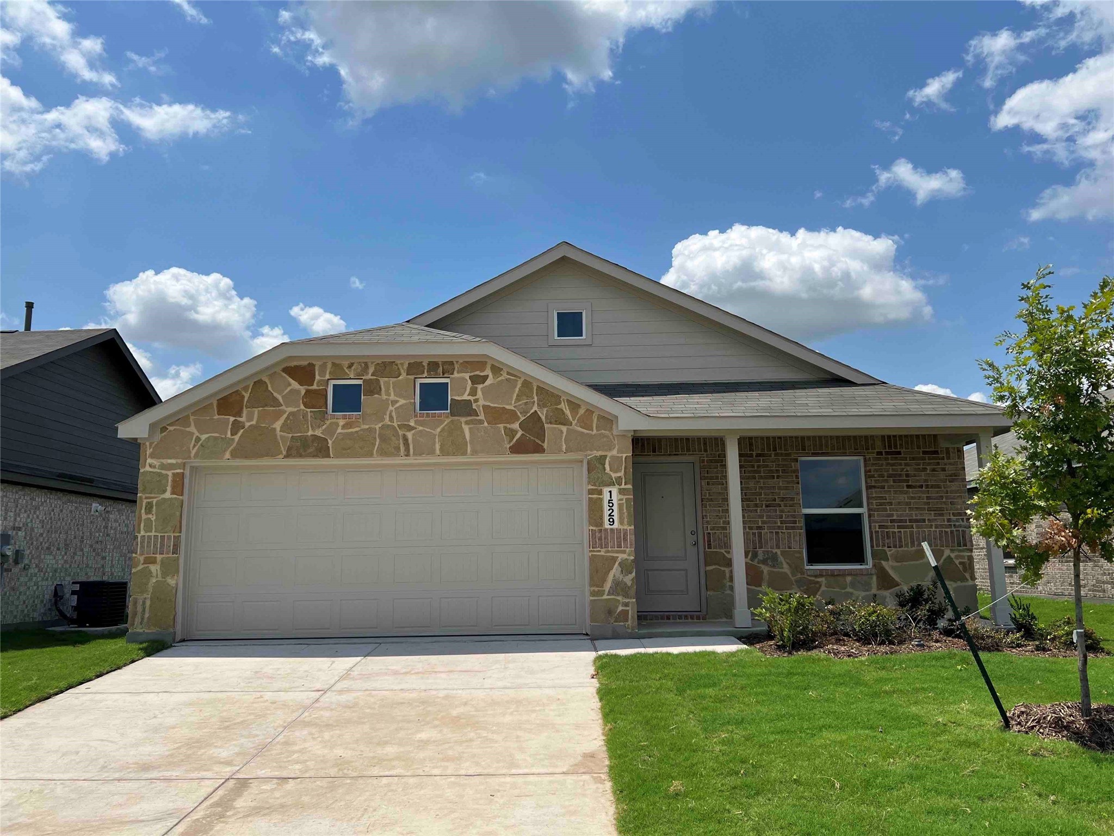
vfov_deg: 53.1
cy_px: 418
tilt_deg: +9.6
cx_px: 557
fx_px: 837
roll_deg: +0.9
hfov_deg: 67.3
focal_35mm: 26
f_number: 1.5
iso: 50
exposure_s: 1/7463
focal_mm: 5.7
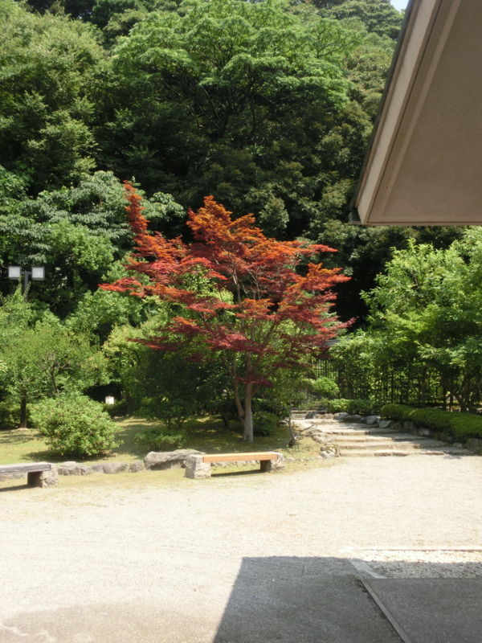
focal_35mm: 38
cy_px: 322
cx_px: 241
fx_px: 705
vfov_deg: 49.0
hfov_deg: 37.7
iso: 80
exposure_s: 1/320
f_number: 3.9
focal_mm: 6.67
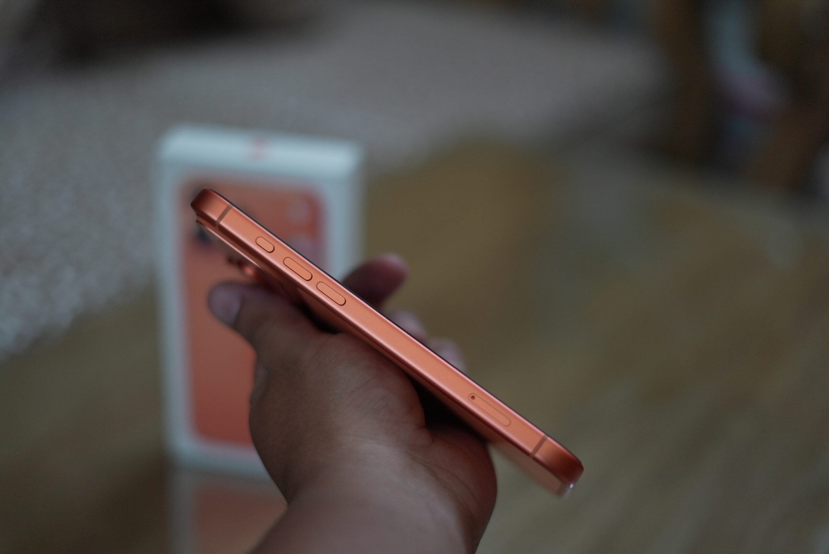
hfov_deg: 39.6
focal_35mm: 50
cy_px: 277
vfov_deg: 27.0
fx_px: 1152
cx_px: 414
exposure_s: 1/100
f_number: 1.8
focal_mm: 50
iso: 1250
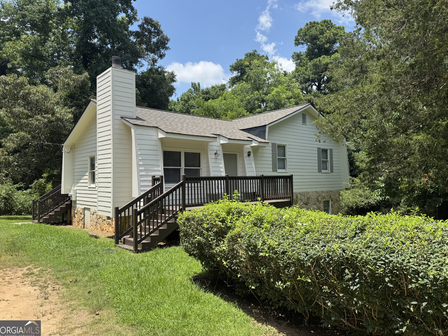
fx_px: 324
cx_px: 222
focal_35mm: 25
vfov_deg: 54.9
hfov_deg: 69.4
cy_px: 163
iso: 80
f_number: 1.78
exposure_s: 1/2604
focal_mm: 6.76
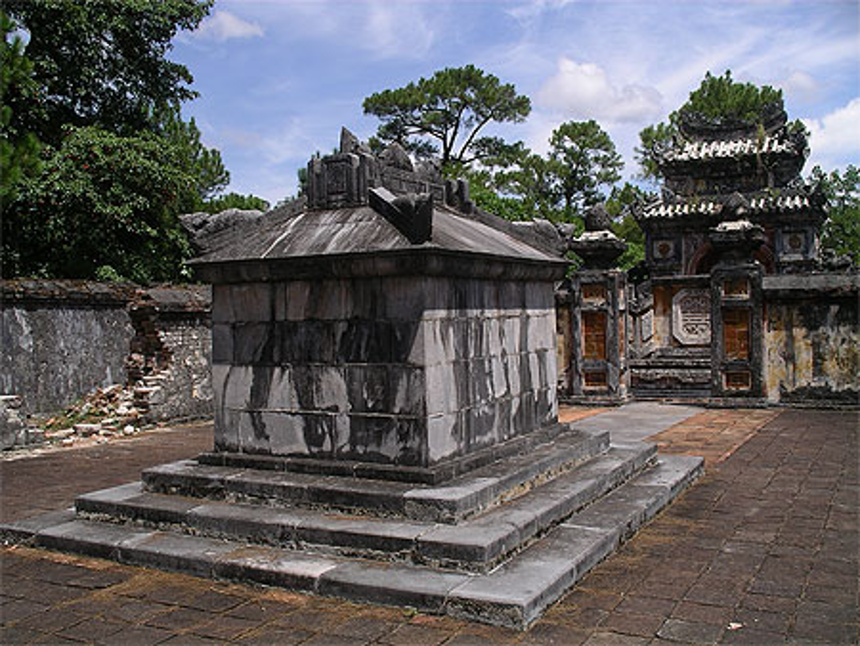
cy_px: 323
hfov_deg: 50.1
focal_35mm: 37
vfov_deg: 38.7
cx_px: 430
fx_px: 920
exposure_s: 1/534
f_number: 4.3
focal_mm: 7.8
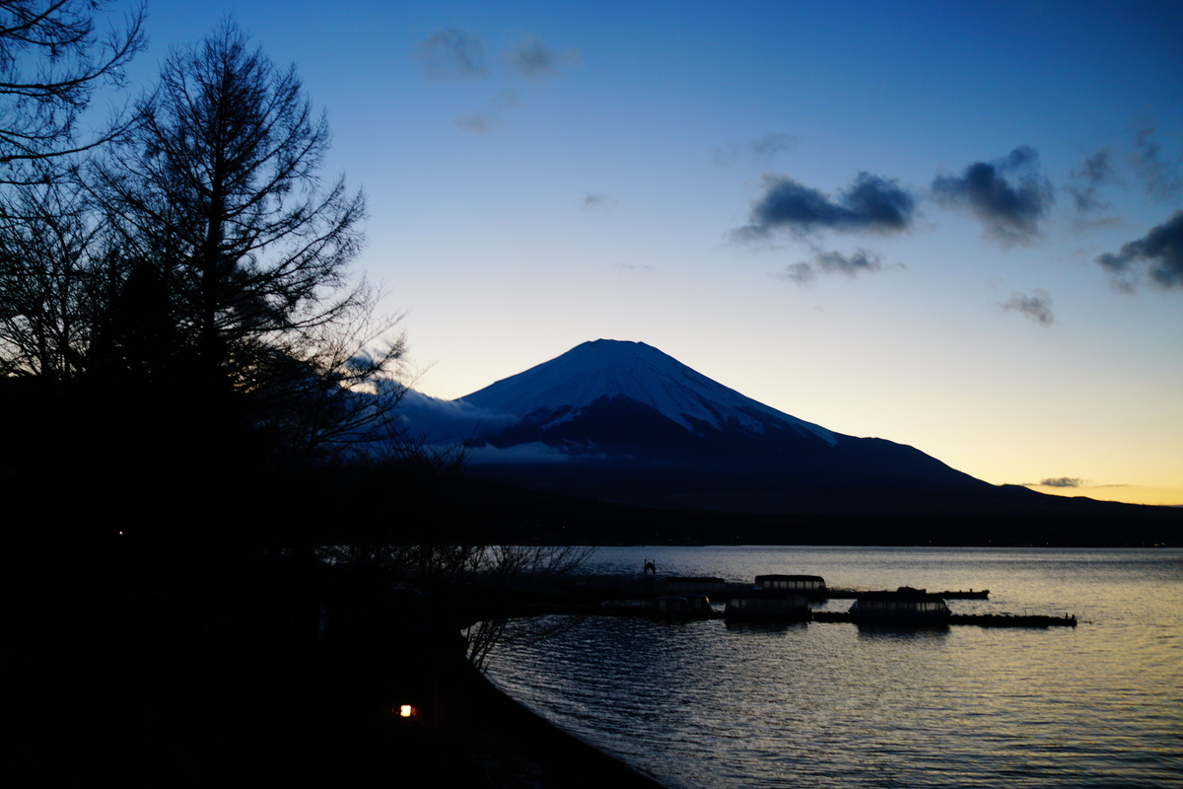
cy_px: 394
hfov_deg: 54.4
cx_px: 592
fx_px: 1150
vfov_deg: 37.9
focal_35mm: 35
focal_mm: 35
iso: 500
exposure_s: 1/40
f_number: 2
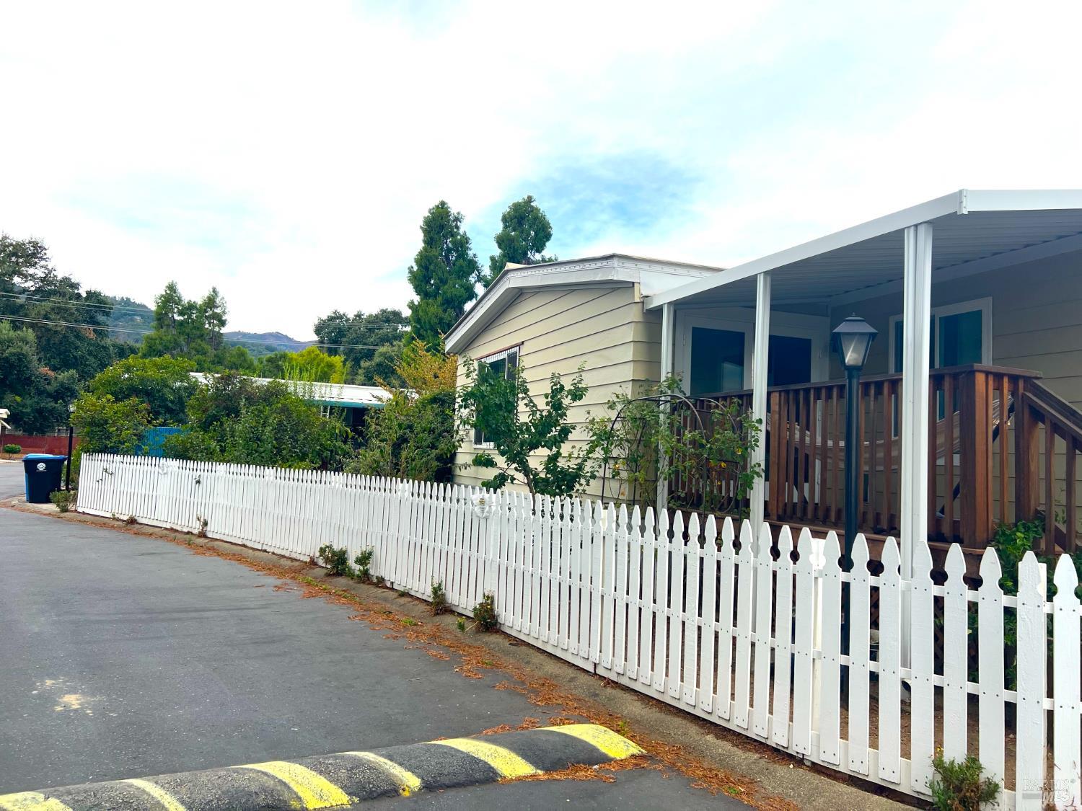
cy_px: 406
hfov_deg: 67.3
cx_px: 541
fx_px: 813
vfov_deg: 53.1
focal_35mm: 26
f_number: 1.5
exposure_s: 1/4115
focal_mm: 5.7
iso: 50
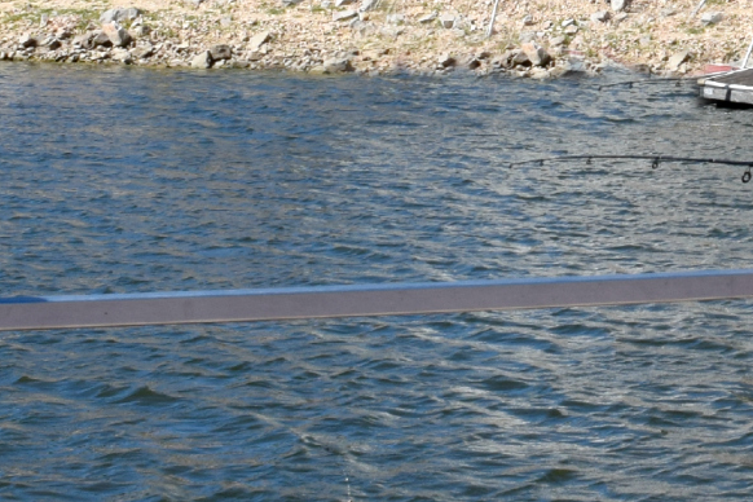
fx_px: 2384
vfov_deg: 12.0
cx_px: 743
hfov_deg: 17.5
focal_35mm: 114
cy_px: 177
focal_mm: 20
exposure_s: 1/400
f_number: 10
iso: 200
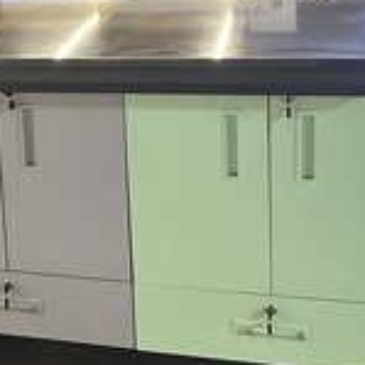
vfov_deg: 23.8
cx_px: 7
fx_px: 847
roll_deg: +4.2
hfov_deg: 23.4
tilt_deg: -12.4
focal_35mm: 71
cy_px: 53
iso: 1000
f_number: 1.78
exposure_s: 1/25
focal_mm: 6.86
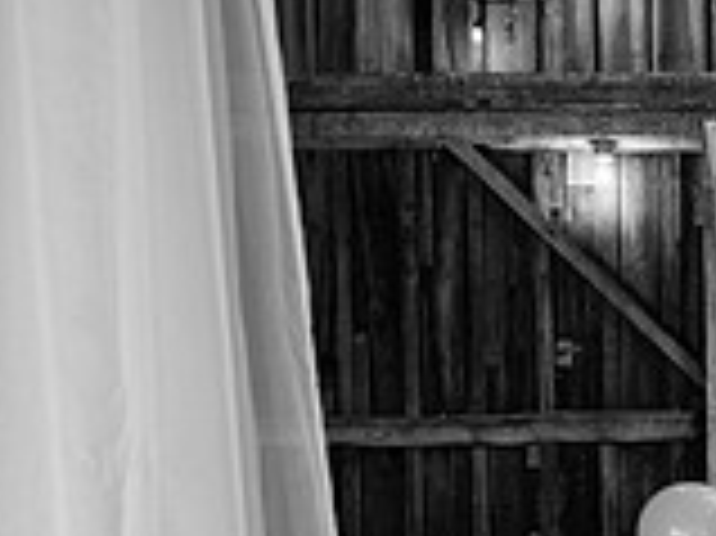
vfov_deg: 16.5
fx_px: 1736
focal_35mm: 84
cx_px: 1090
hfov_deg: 20.0
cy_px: 716
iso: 500
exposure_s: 1/200
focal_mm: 24
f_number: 3.5
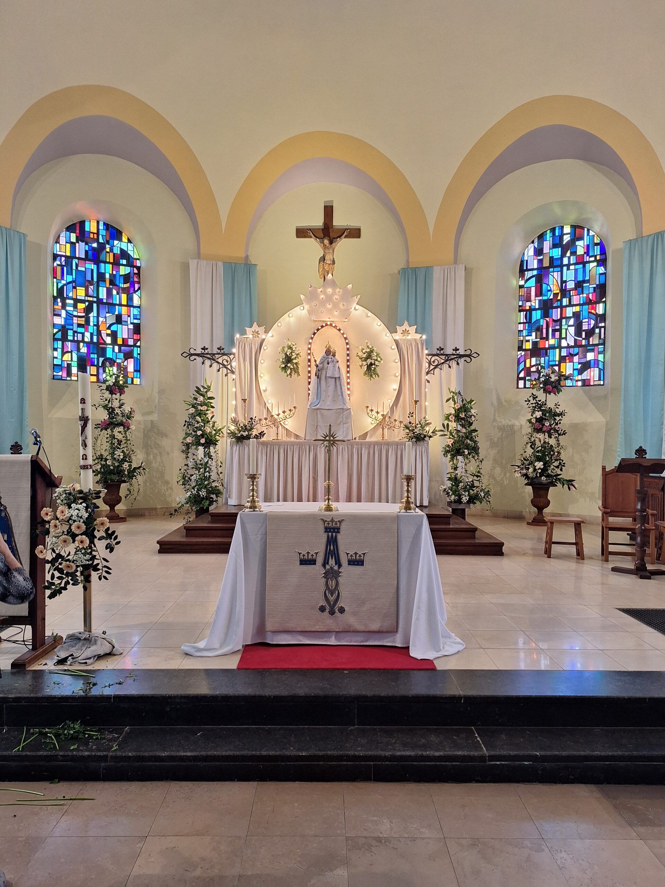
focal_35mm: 23
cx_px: 332
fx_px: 589
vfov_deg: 73.9
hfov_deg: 58.9
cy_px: 444
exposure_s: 1/50
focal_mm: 5.54
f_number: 1.8
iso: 100
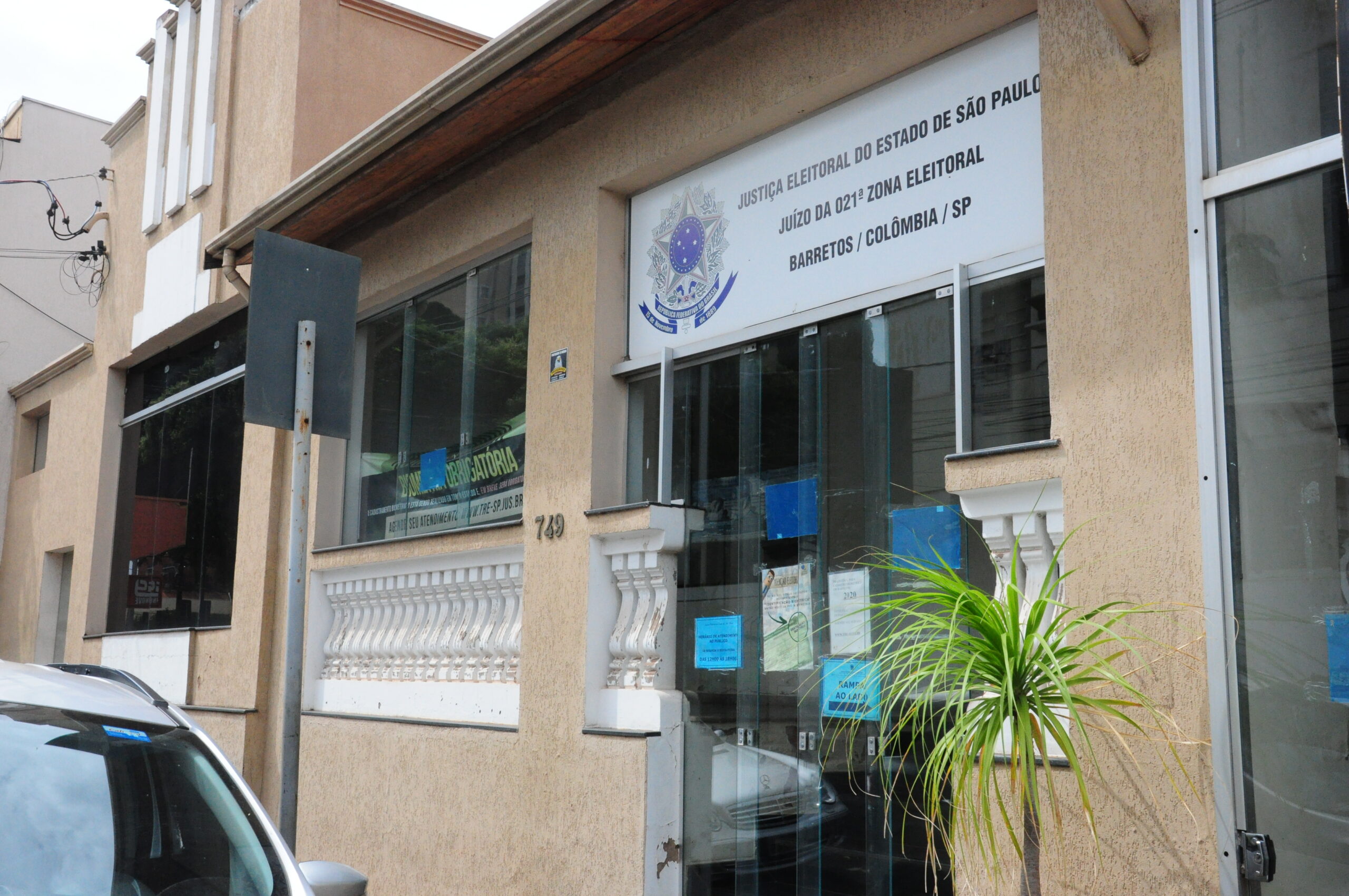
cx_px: 674
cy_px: 448
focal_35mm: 38
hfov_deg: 51.3
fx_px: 1403
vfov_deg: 35.4
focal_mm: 25
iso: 1600
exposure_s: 1/800
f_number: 14
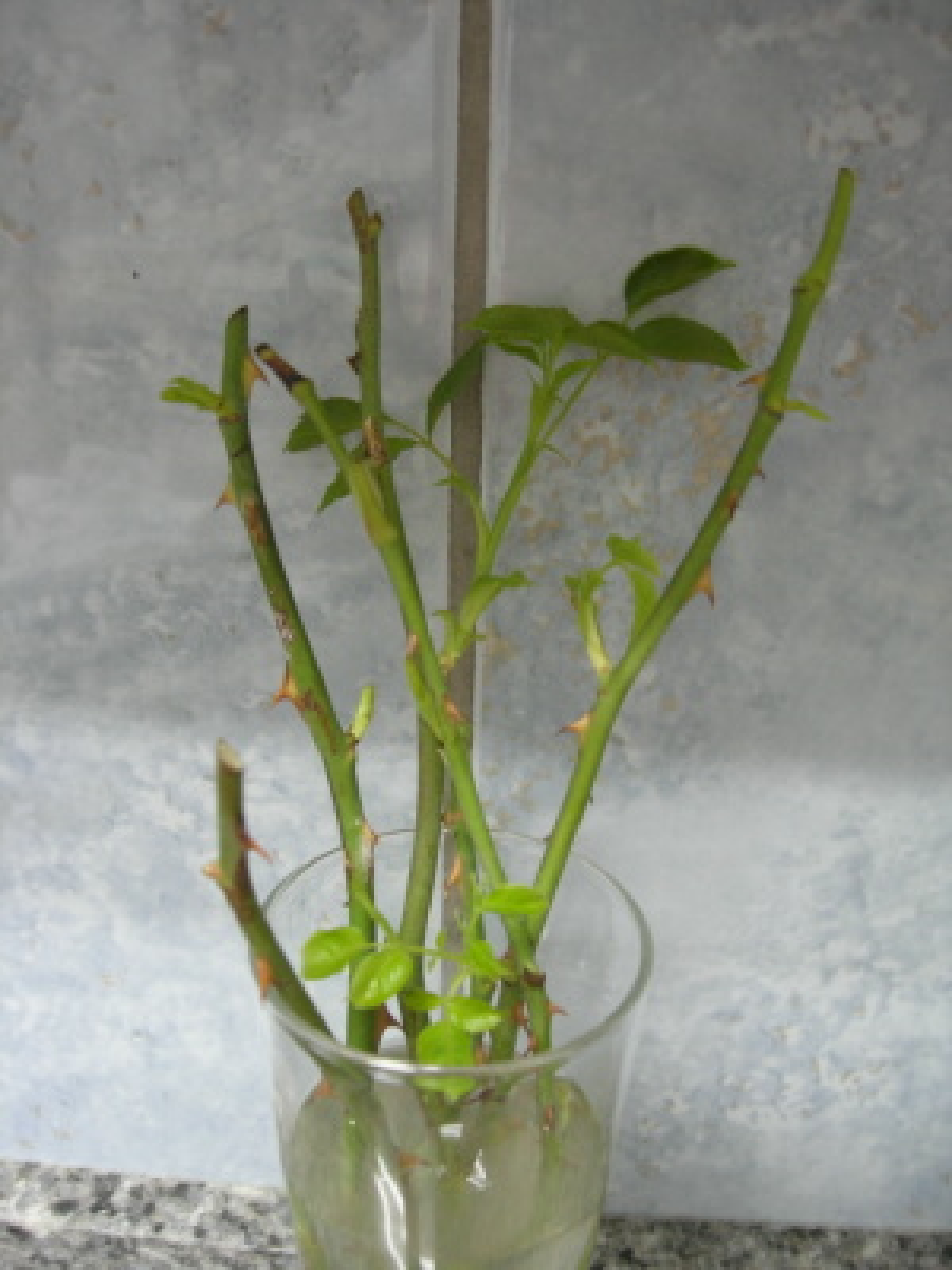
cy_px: 635
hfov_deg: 37.7
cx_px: 476
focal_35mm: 38
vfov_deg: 49.0
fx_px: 1393
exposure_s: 1/3.9
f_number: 2.8
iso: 94
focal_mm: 7.8
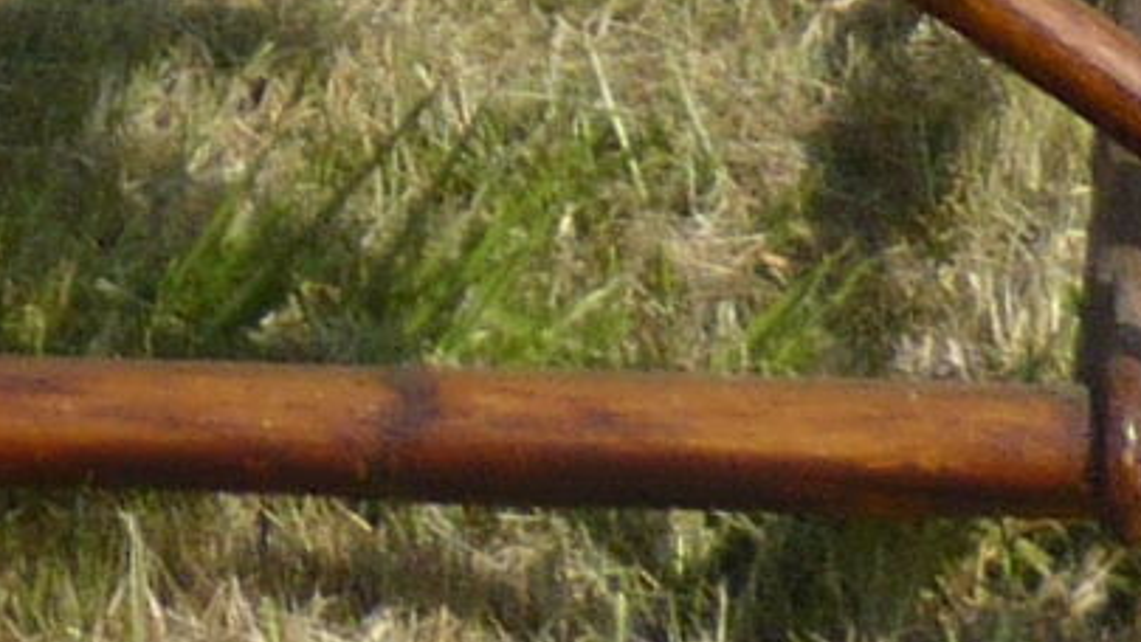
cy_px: -1475
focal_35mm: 372
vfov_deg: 3.2
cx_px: -823
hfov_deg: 5.7
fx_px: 11257
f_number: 3.5
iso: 100
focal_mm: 7.4
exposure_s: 1/800
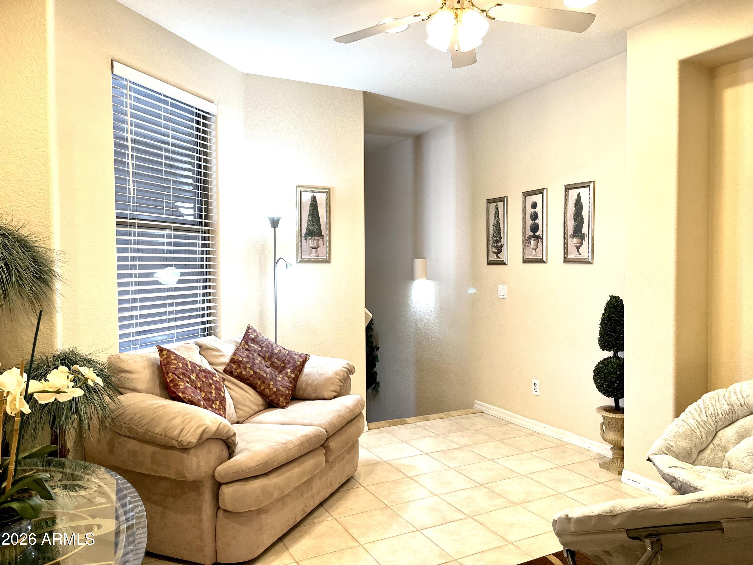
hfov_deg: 67.3
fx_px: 566
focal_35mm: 26
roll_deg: +0.6
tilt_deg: -2.0
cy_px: 282
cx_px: 376
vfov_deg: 53.1
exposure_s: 1/120
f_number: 1.6
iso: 100
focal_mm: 5.1
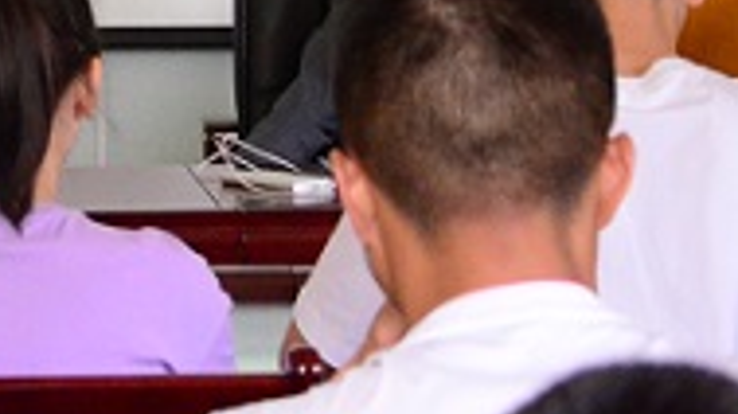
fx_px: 4771
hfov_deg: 8.7
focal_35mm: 244
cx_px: -250
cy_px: -484
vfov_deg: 4.9
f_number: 5
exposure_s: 1/100
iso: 4000
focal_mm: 42
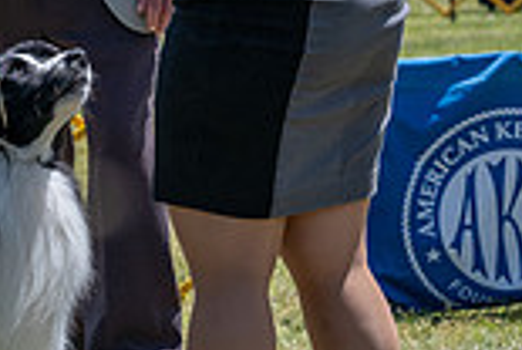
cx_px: -162
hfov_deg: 5.2
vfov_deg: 3.5
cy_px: 59
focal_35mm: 396
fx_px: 5753
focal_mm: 106
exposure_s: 1/1600
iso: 800
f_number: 7.1
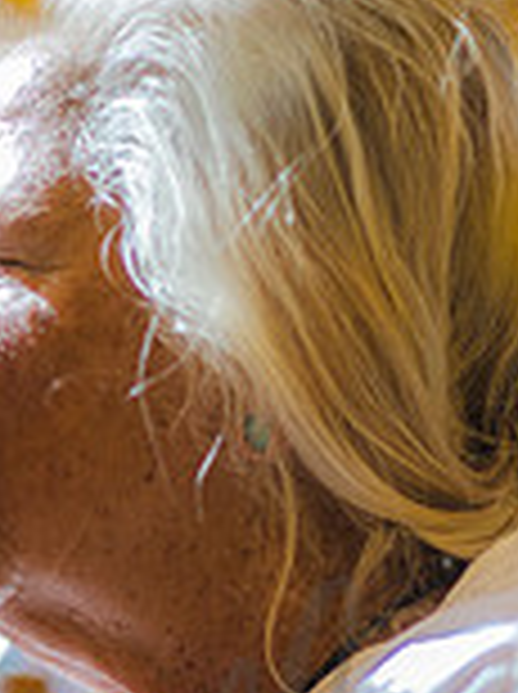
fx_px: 6162
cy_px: 770
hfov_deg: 4.8
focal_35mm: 308
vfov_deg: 6.4
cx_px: 104
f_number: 1.6
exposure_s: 1/2000
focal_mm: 85
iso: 100
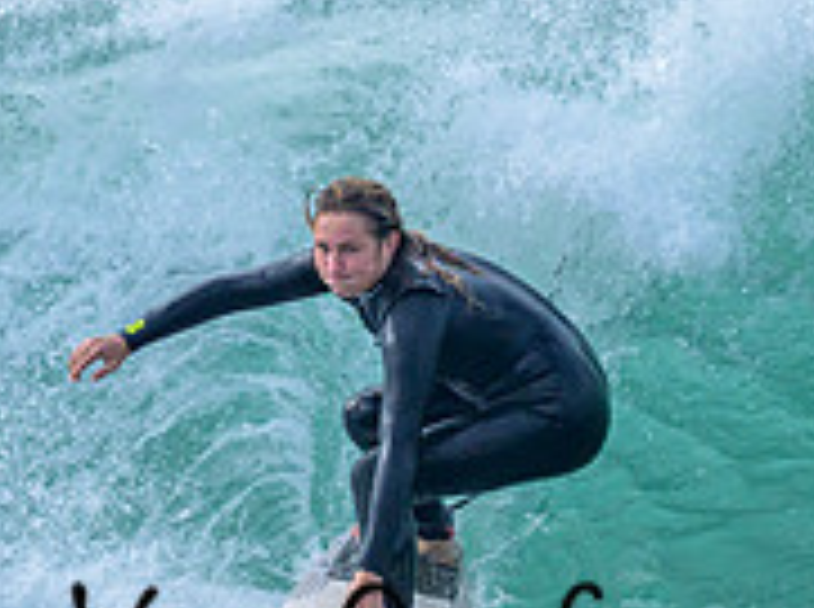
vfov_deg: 0.5
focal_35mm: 3059
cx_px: 693
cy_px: 544
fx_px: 71790
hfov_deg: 0.6
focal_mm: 800
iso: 450
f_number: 6.3
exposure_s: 1/2000
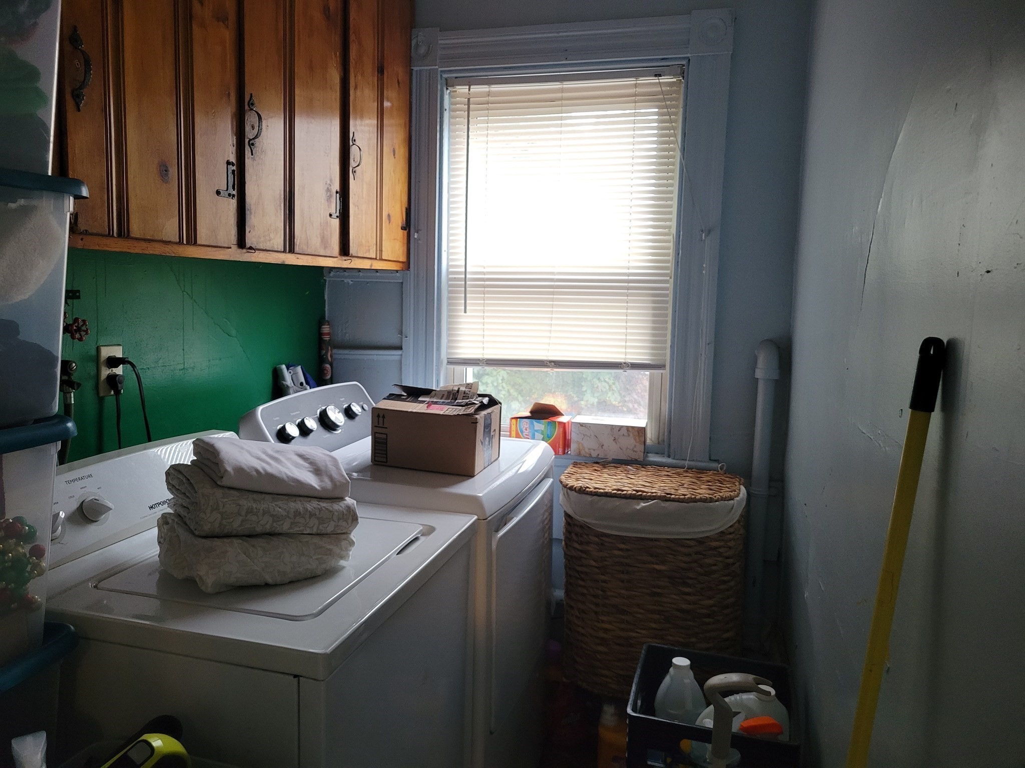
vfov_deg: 53.1
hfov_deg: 67.3
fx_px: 770
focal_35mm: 26
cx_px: 512
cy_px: 384
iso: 320
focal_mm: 5.4
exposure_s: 1/120
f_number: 1.8
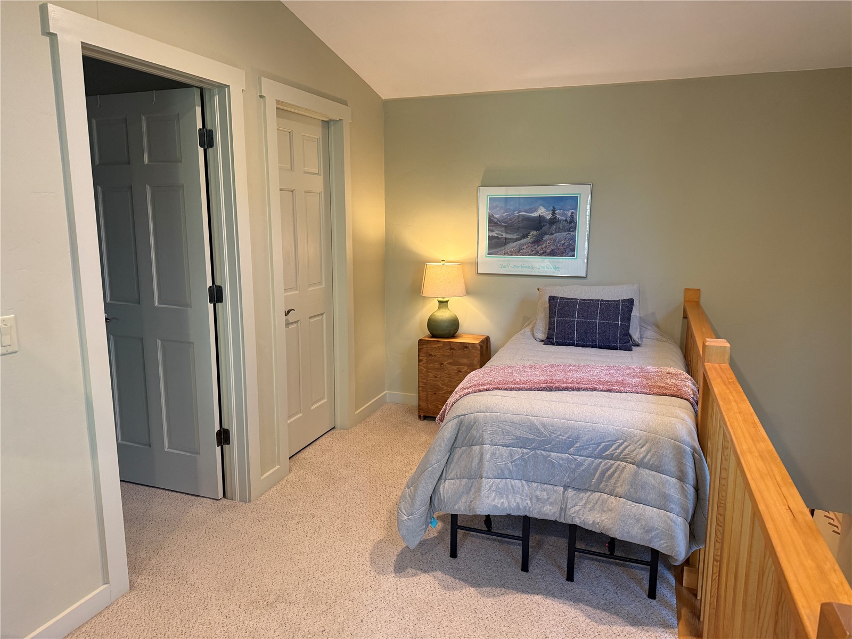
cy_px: 320
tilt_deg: -9.2
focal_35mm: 24
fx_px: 591
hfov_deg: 71.6
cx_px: 426
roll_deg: -0.3
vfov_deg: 56.8
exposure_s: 1/60
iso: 250
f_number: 1.78
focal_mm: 6.76
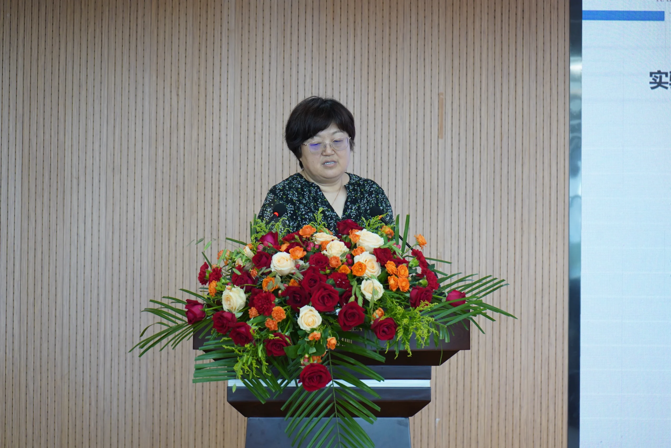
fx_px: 1286
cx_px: 336
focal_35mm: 69
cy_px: 224
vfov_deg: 19.7
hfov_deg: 29.2
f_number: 5.6
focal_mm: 69
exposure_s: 1/80
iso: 1000
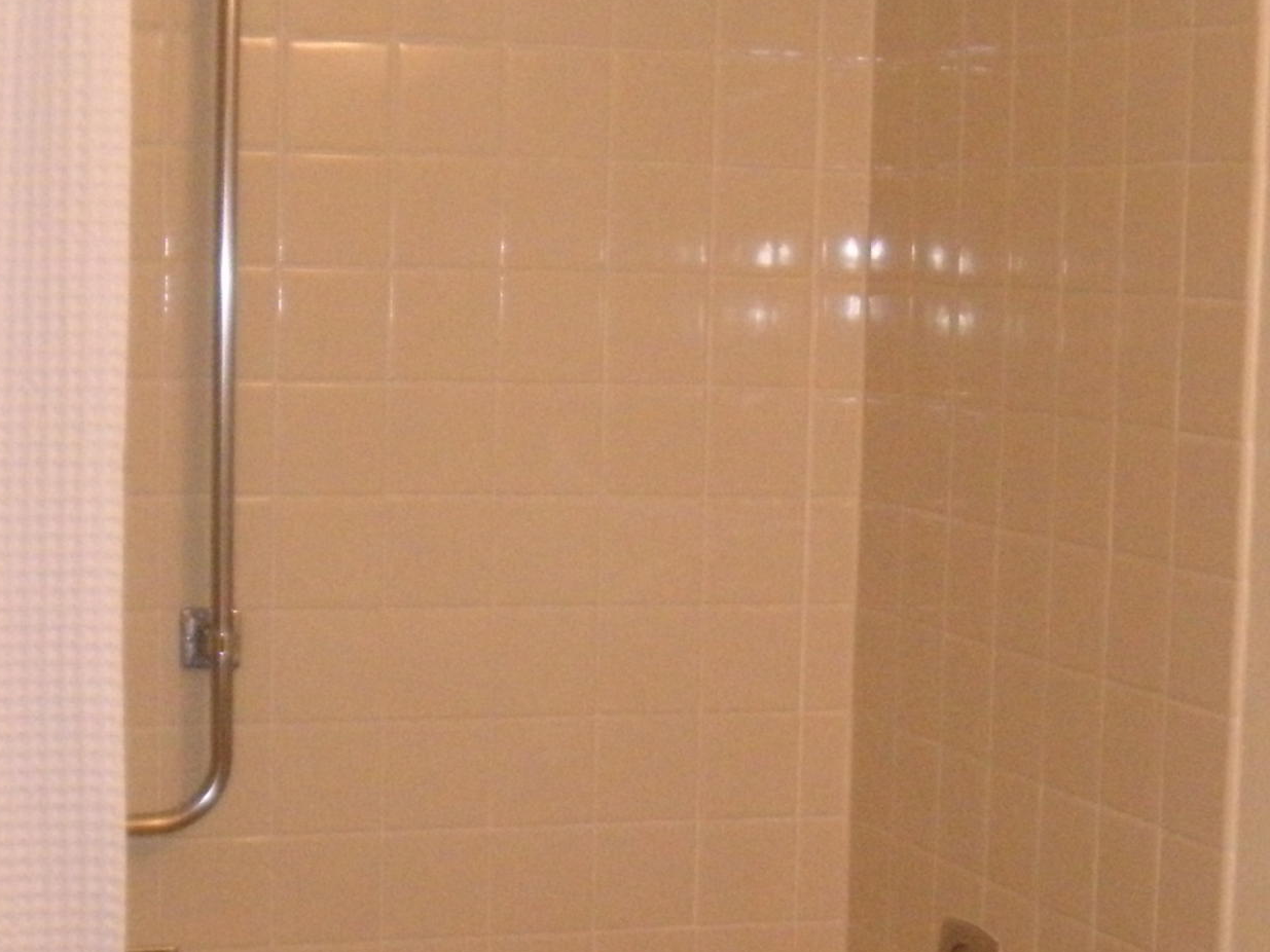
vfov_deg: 17.3
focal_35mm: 85
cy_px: 659
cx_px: 690
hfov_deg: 23.0
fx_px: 3118
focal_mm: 5.9
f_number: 3.8
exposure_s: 1/30
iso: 400
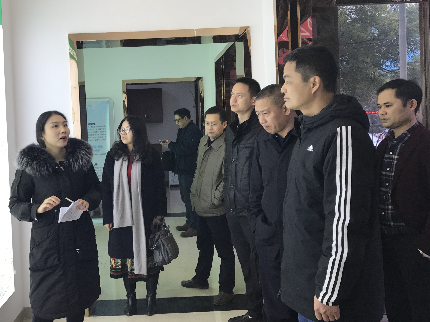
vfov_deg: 40.6
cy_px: 134
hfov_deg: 52.1
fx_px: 435
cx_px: 163
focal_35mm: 35
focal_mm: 3.99
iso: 40
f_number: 1.8
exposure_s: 1/100
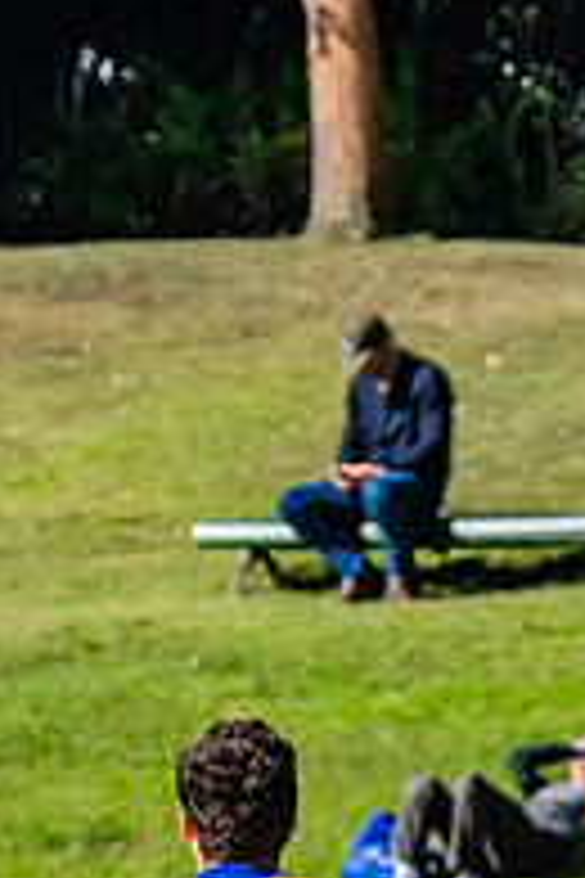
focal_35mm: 1104
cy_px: 884
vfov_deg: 1.9
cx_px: -218
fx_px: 26908
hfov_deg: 1.2
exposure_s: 1/2000
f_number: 10
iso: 800
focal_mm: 290
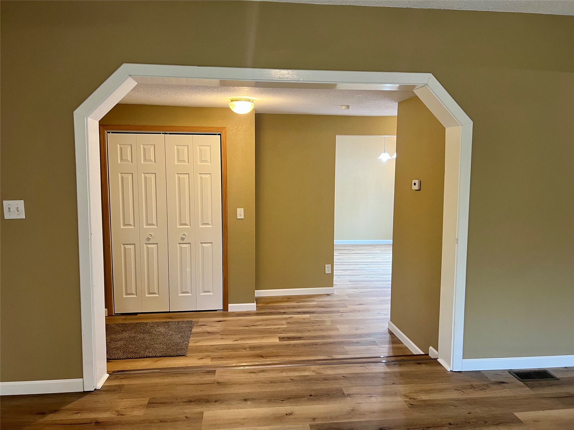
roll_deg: -0.2
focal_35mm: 26
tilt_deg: -4.3
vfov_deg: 53.1
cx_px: 287
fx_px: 431
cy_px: 215
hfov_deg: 67.3
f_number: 1.5
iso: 125
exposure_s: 1/60
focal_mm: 5.7
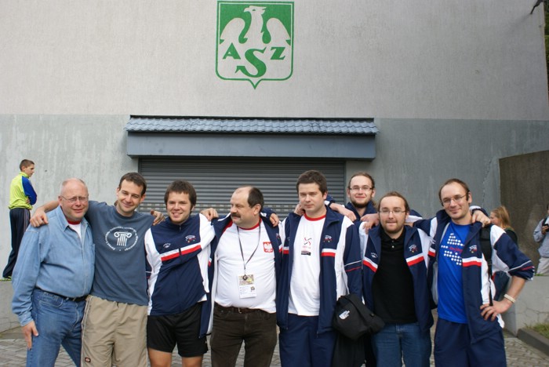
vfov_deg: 34.3
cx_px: 274
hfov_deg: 49.5
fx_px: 595
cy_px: 184
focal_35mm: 39
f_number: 5.6
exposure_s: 1/200
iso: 100
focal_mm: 26
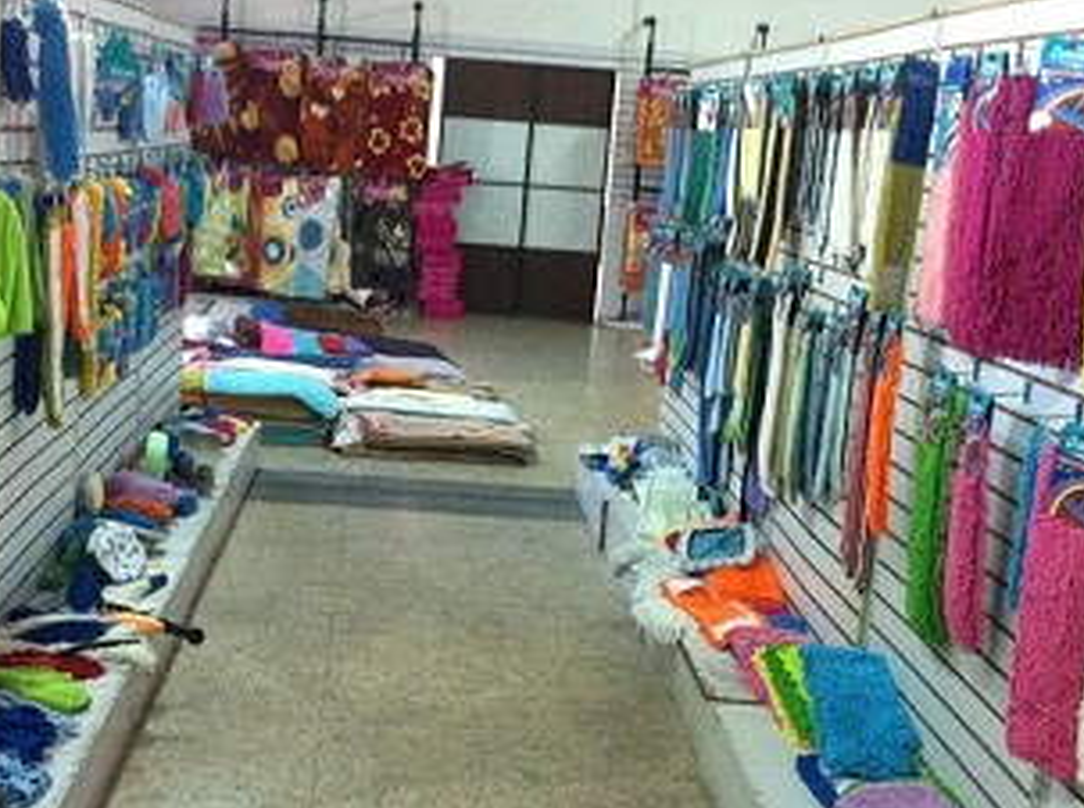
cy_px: 513
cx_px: 410
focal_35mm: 63
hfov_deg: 30.7
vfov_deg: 23.1
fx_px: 1969
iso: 400
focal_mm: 3.85
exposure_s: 1/15
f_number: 2.8
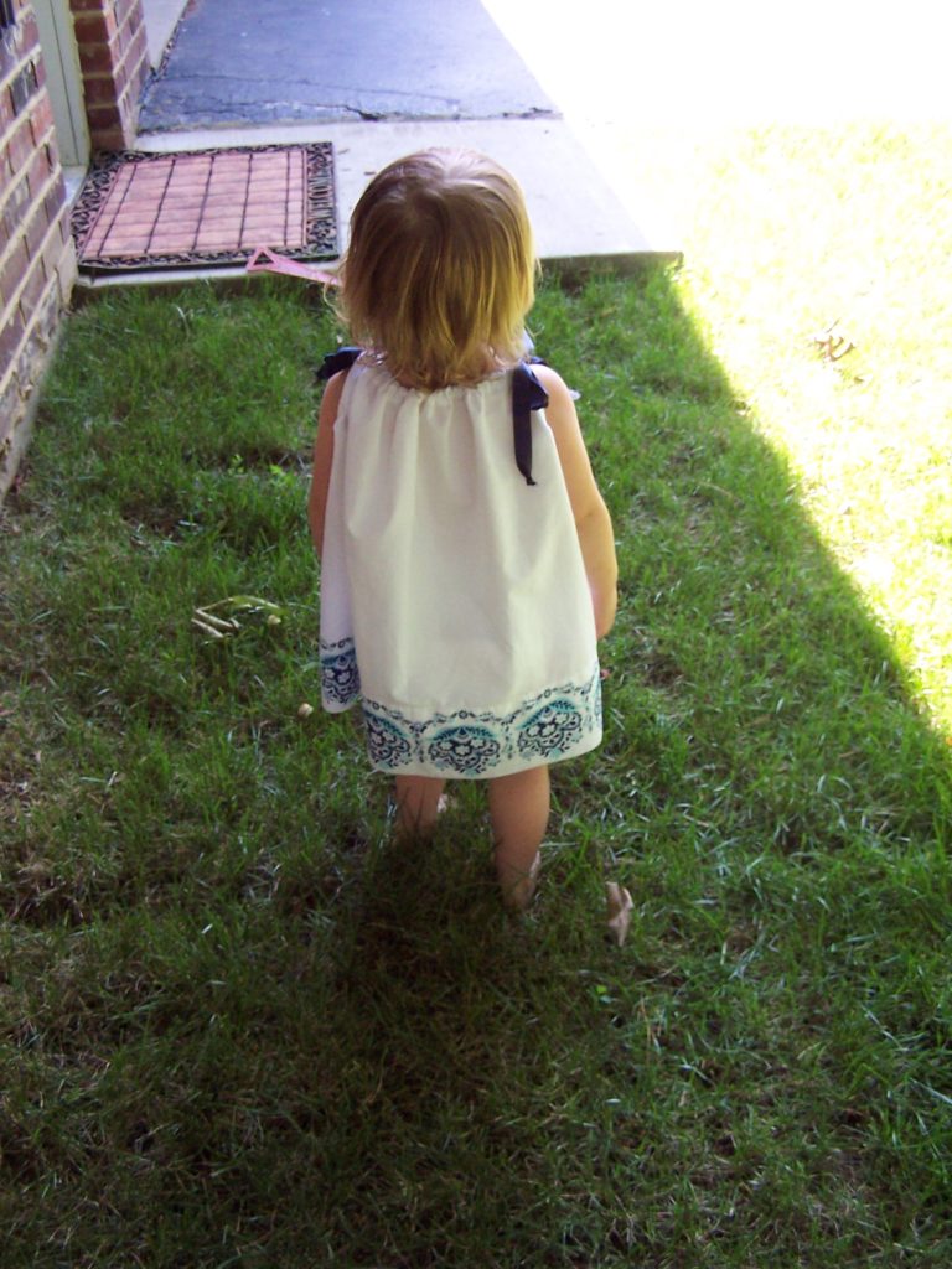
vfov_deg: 49.0
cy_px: 634
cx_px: 476
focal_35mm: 38
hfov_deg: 37.7
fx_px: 1393
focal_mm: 6.3
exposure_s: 1/125
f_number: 2.8
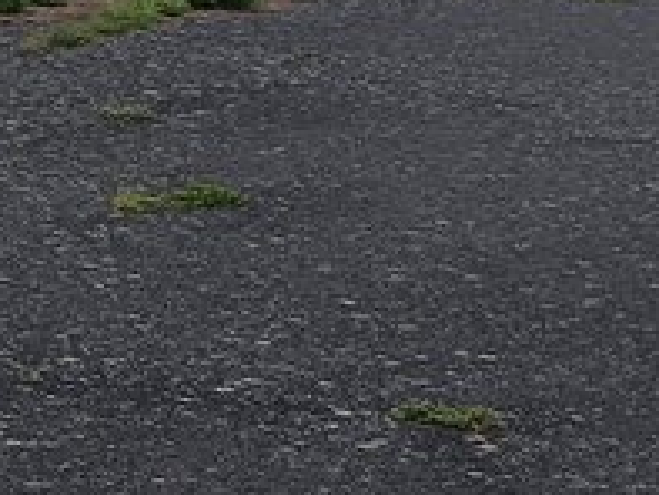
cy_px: -662
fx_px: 3334
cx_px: -779
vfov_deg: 7.9
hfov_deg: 10.2
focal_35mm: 175
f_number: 1.9
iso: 101
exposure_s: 1/949
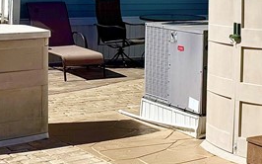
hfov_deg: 17.5
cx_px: 462
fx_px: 699
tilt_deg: +0.6
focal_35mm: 98
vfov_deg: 13.0
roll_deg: -1.9
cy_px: -26
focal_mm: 6.76
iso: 80
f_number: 1.78
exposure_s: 1/14286
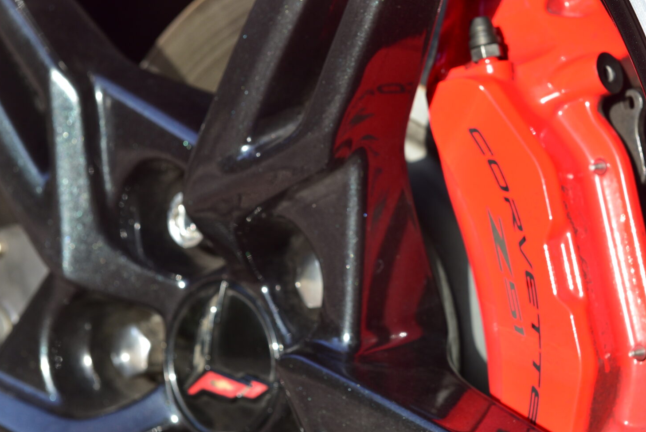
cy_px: 195
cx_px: 441
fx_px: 2208
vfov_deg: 11.2
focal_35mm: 123
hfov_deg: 16.6
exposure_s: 1/200
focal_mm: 70
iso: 400
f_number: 8
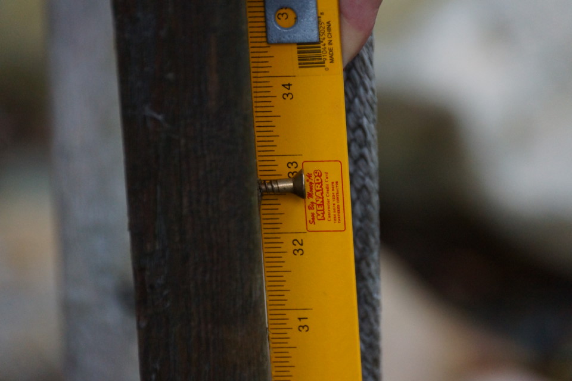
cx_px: 286
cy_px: 190
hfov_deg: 5.5
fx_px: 5958
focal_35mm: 375
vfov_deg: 3.7
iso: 1600
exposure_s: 1/20
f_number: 6.3
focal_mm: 250
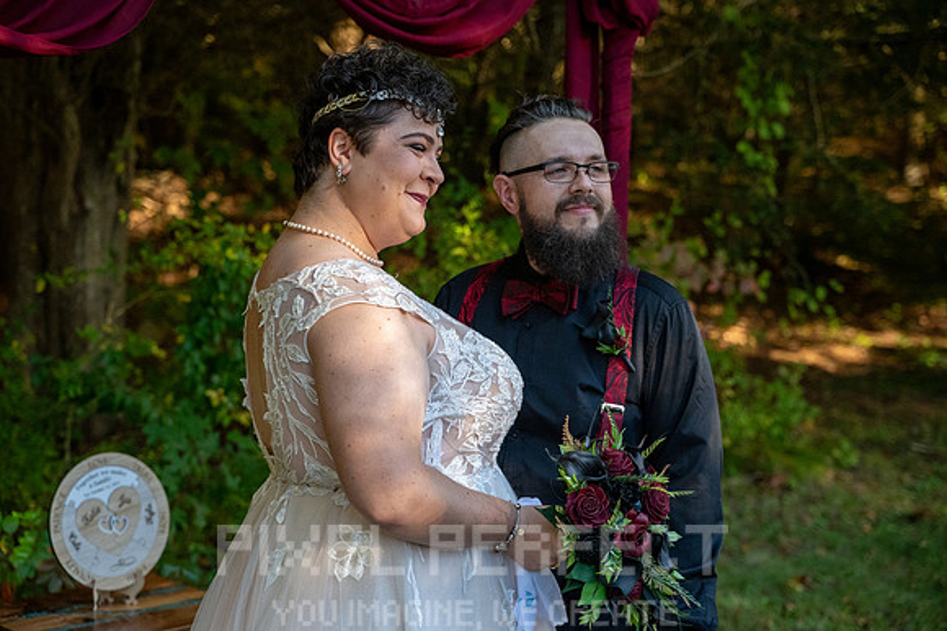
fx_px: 1840
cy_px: 316
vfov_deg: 19.4
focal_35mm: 70
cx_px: 474
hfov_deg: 28.9
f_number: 4
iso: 6400
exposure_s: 1/5000
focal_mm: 70
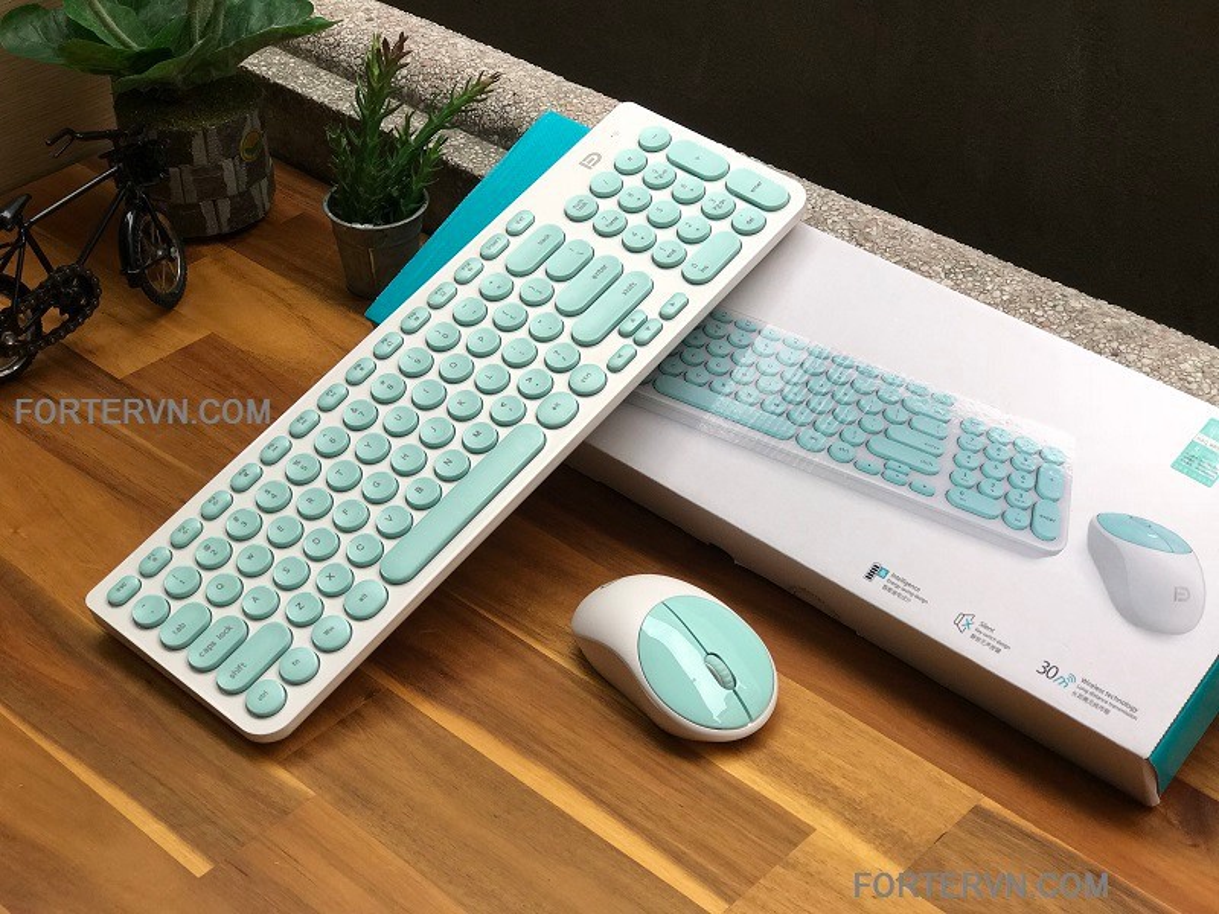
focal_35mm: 57
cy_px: 457
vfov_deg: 25.7
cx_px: 610
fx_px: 2007
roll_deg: +1.4
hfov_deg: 33.8
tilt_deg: -36.8
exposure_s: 1/145
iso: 20
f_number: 2.8
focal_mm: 6.6
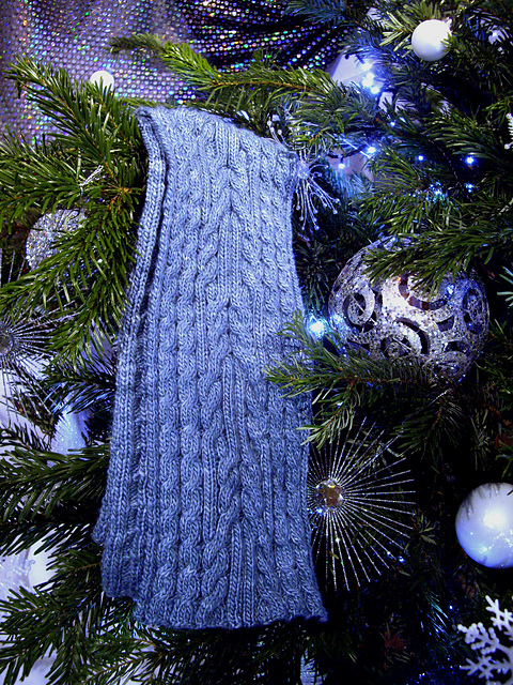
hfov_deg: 37.7
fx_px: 751
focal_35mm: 38
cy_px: 342
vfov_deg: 49.0
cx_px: 256
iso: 400
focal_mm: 7.9
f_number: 2.8
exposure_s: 1/13
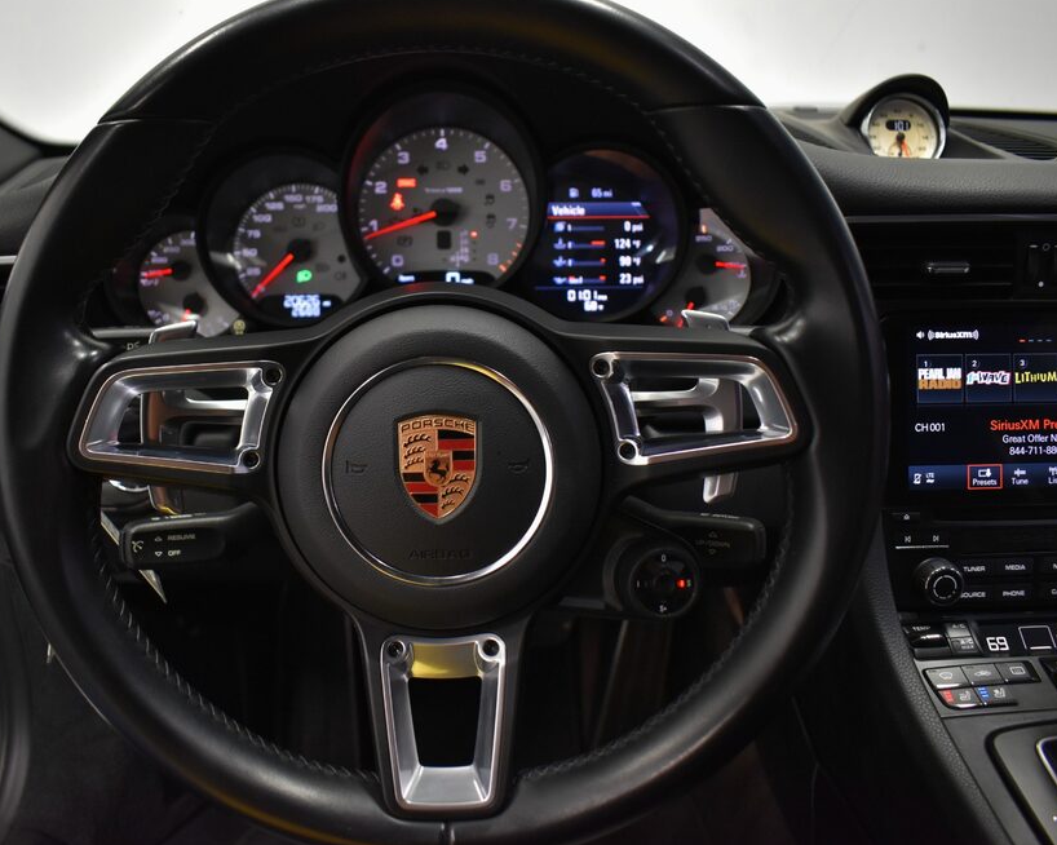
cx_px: 501
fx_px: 970
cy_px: 422
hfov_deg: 57.2
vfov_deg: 47.1
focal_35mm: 31
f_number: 3.5
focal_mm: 18
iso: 1400
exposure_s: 1/125
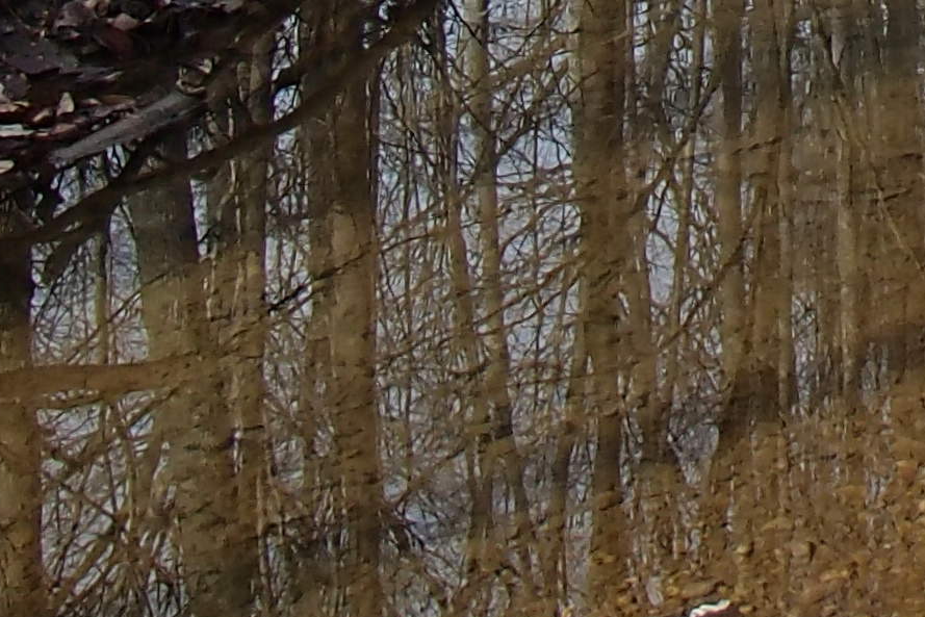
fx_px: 3341
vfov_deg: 9.8
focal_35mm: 130
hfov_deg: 14.8
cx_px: 1332
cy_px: -616
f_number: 3.9
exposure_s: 1/250
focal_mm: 5
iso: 100
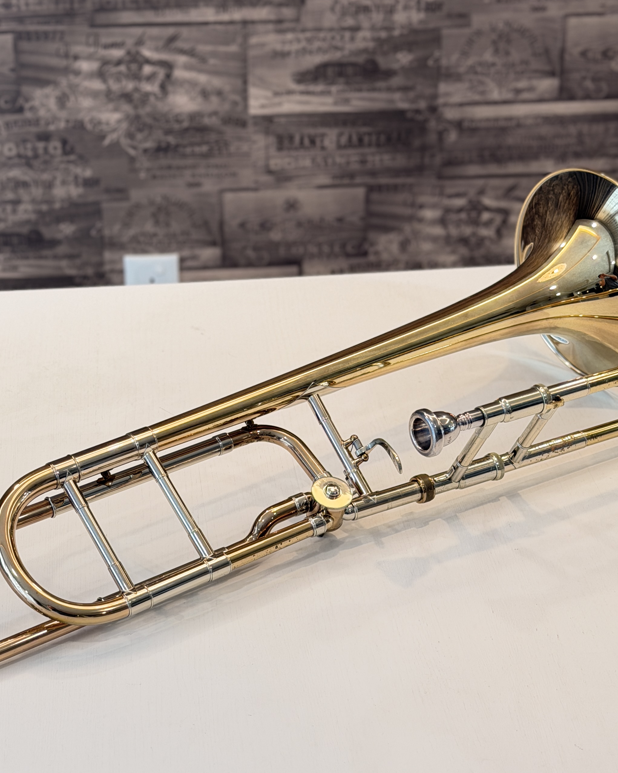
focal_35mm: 74
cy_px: 378
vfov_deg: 25.7
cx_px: 288
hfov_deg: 20.7
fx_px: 1692
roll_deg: +0.5
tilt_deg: -27.2
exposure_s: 1/100
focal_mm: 6.76
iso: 160
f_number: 1.78
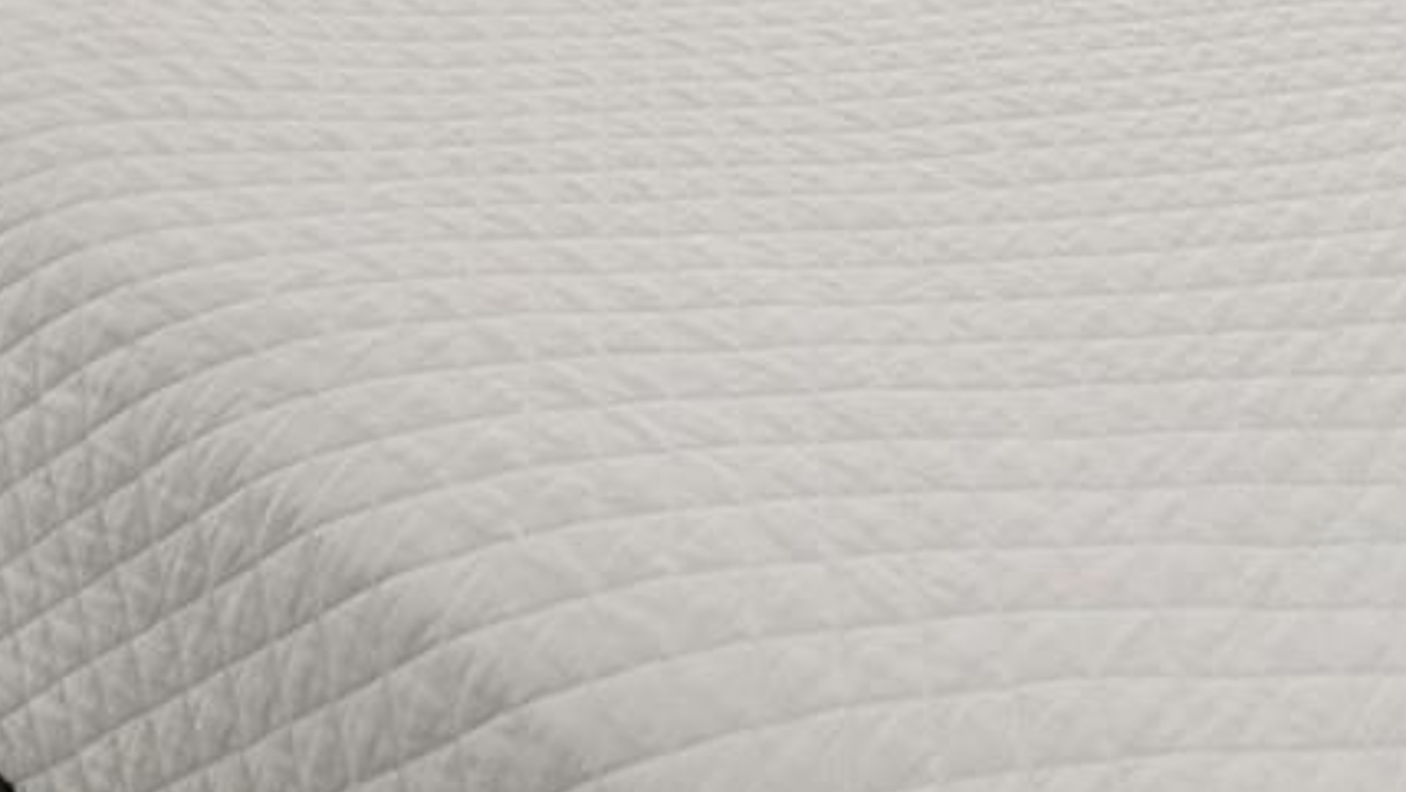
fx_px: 1753
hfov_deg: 43.0
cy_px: -831
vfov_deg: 17.4
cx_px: 949
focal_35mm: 47
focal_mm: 12
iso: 640
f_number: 8
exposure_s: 1/50
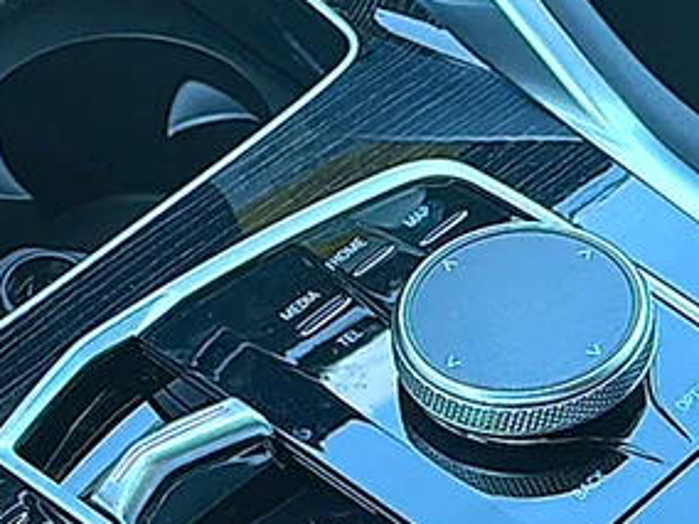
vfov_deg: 15.3
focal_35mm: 96
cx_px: 345
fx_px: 1939
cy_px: 434
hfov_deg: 20.4
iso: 160
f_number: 1.78
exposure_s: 1/158
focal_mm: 6.86
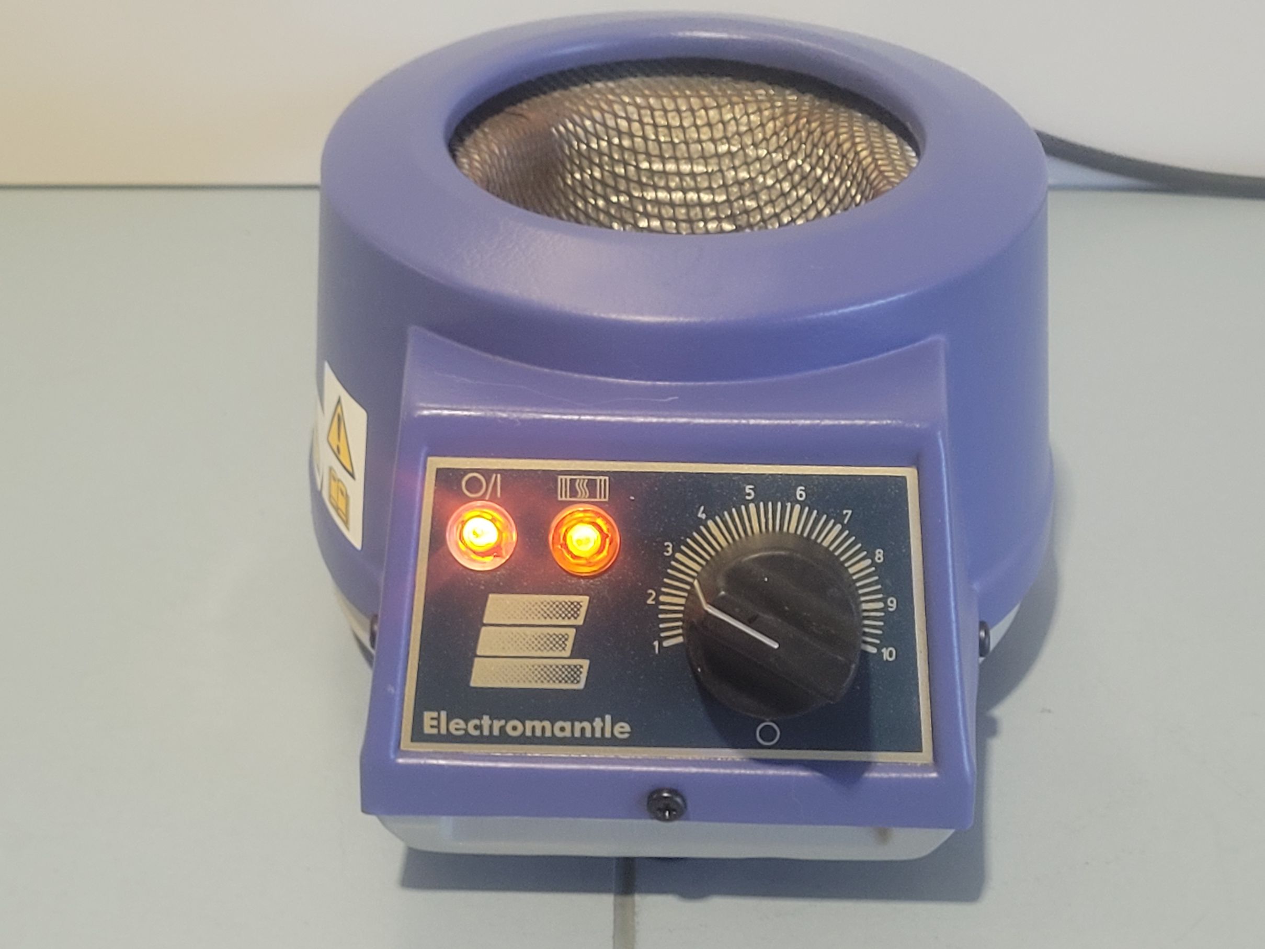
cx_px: 632
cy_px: 474
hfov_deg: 67.3
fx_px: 950
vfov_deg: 53.1
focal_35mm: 26
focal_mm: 5.4
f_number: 1.8
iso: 250
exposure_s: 1/50
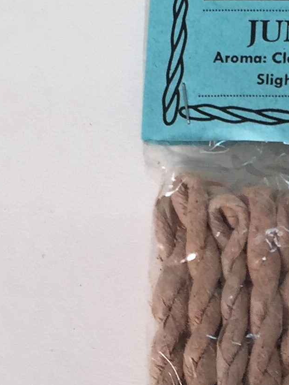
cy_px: 259
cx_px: 319
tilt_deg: -79.8
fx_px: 958
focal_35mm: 86
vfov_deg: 22.7
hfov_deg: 16.6
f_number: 2.2
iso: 40
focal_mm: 4.15
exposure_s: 1/100
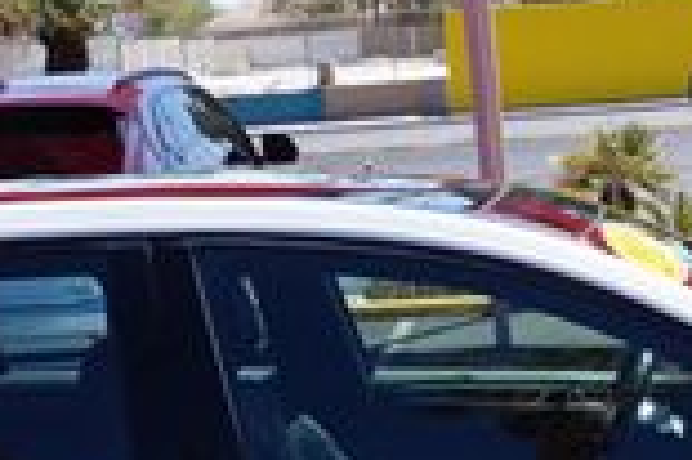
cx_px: 464
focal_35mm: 99
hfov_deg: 20.6
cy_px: 607
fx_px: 1901
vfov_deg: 13.3
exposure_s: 1/80
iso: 100
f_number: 11
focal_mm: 16
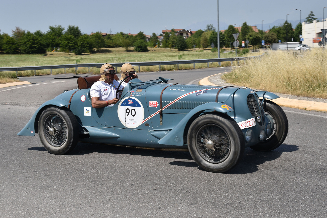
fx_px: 400
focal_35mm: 44
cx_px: 164
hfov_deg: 44.5
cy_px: 109
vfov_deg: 30.5
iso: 200
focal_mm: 44
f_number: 9
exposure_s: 1/500
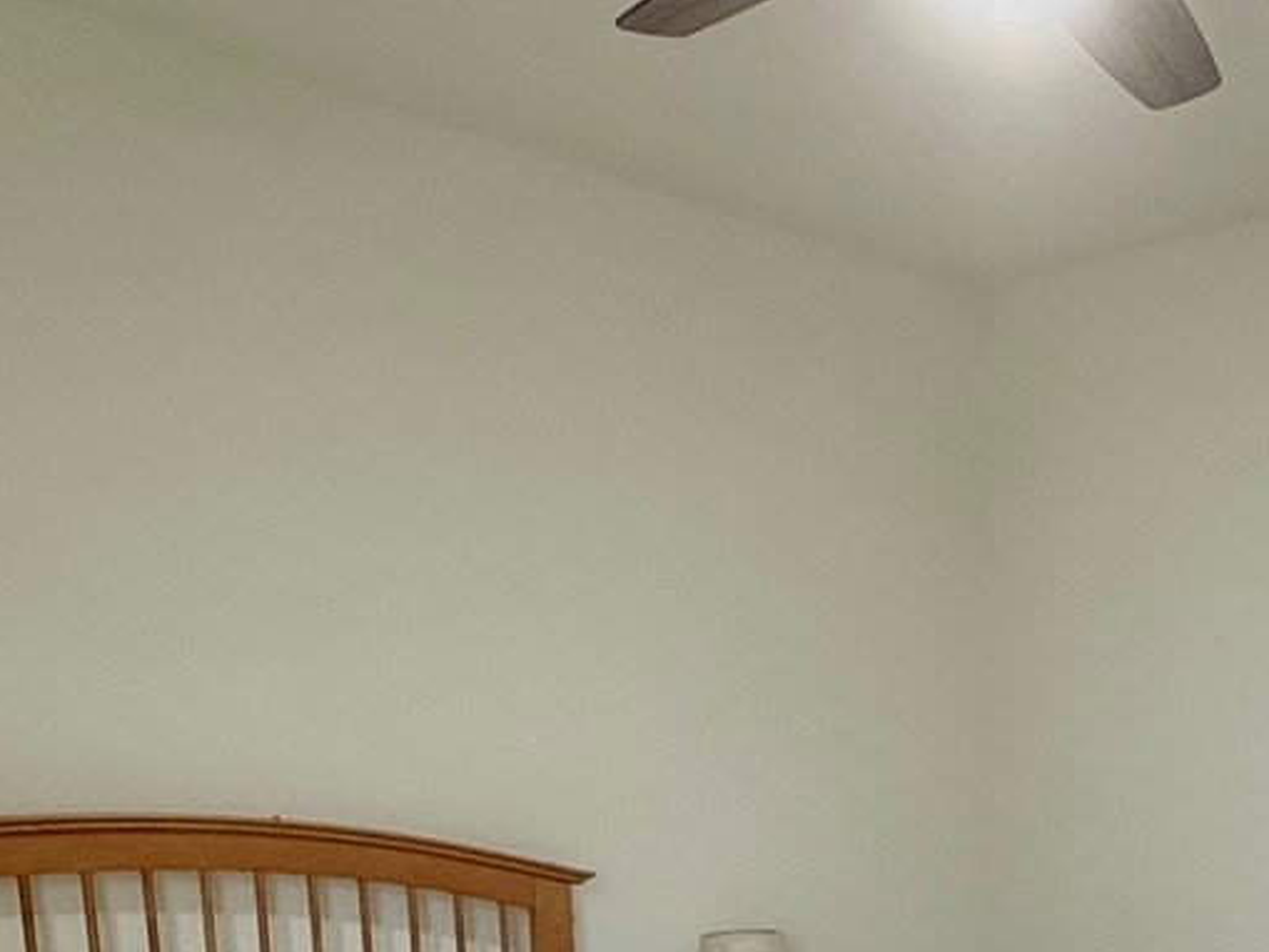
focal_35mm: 44
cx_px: 1194
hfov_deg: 39.2
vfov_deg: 29.5
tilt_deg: -10.1
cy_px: 1054
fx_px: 1613
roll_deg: -1.2
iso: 250
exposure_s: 1/120
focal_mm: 2.22
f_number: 2.2
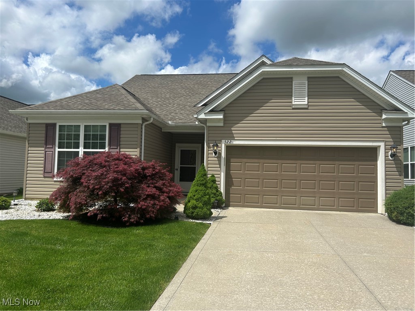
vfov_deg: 53.1
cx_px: 208
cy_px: 156
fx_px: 312
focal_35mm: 26
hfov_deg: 67.3
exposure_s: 1/5319
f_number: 1.5
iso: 50
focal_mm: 5.7
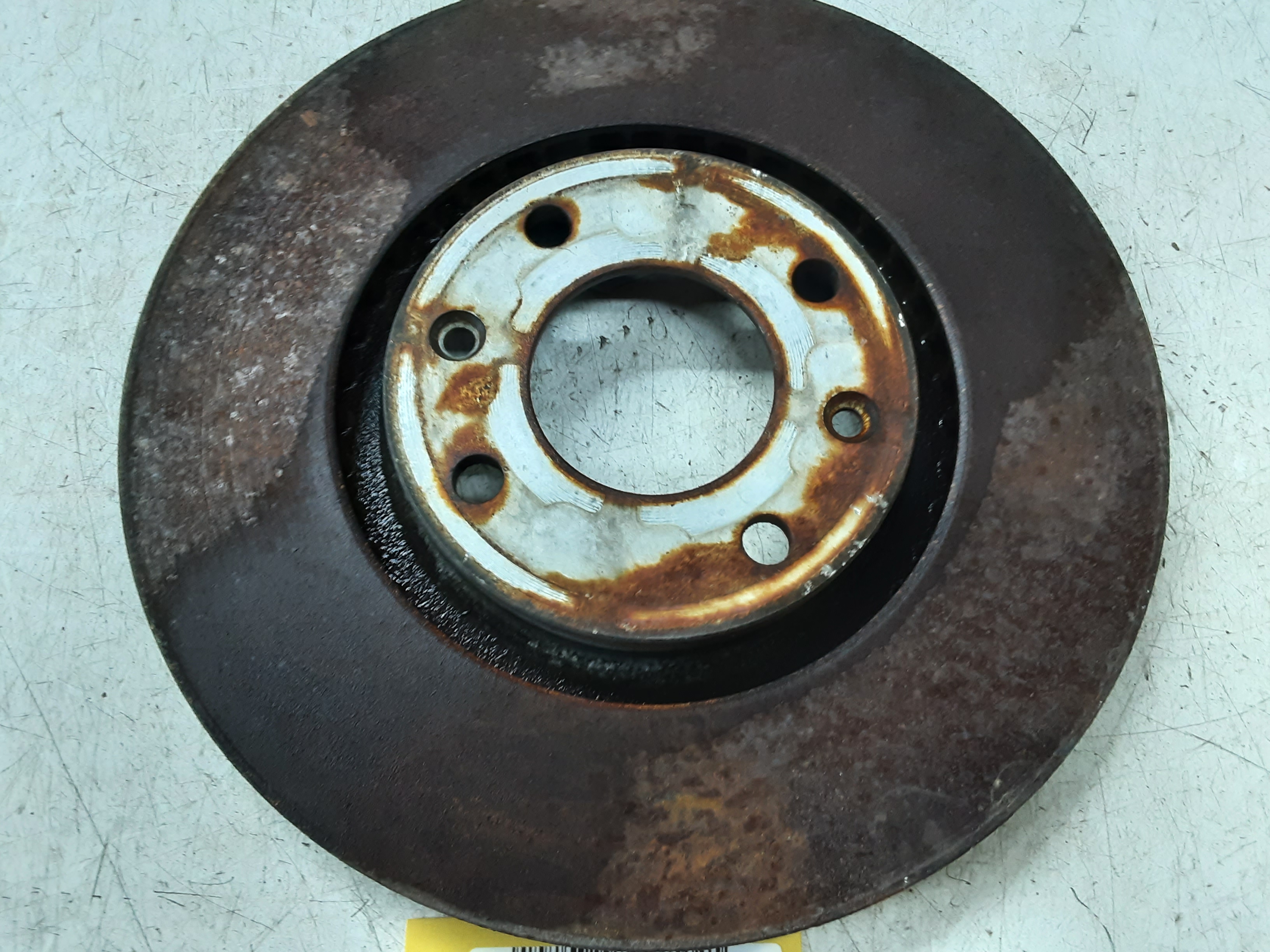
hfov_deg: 65.3
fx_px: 991
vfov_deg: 51.4
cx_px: 635
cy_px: 476
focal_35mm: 27
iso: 160
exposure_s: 1/50
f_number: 1.9
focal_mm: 2.91
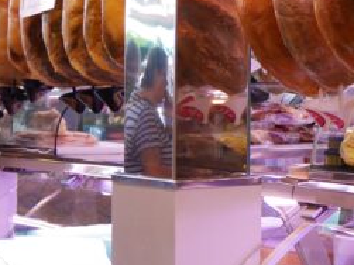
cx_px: 647
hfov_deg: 16.5
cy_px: 70
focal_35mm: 98
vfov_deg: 15.0
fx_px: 1002
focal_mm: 12
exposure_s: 1/80
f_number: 3.5
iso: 200
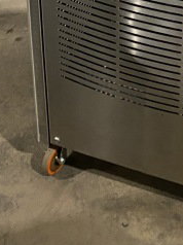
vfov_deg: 18.5
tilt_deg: -23.2
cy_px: -158
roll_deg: -1.4
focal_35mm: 89
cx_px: 150
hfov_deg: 16.4
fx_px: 628
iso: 320
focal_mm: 4.25
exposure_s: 1/60
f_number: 1.8
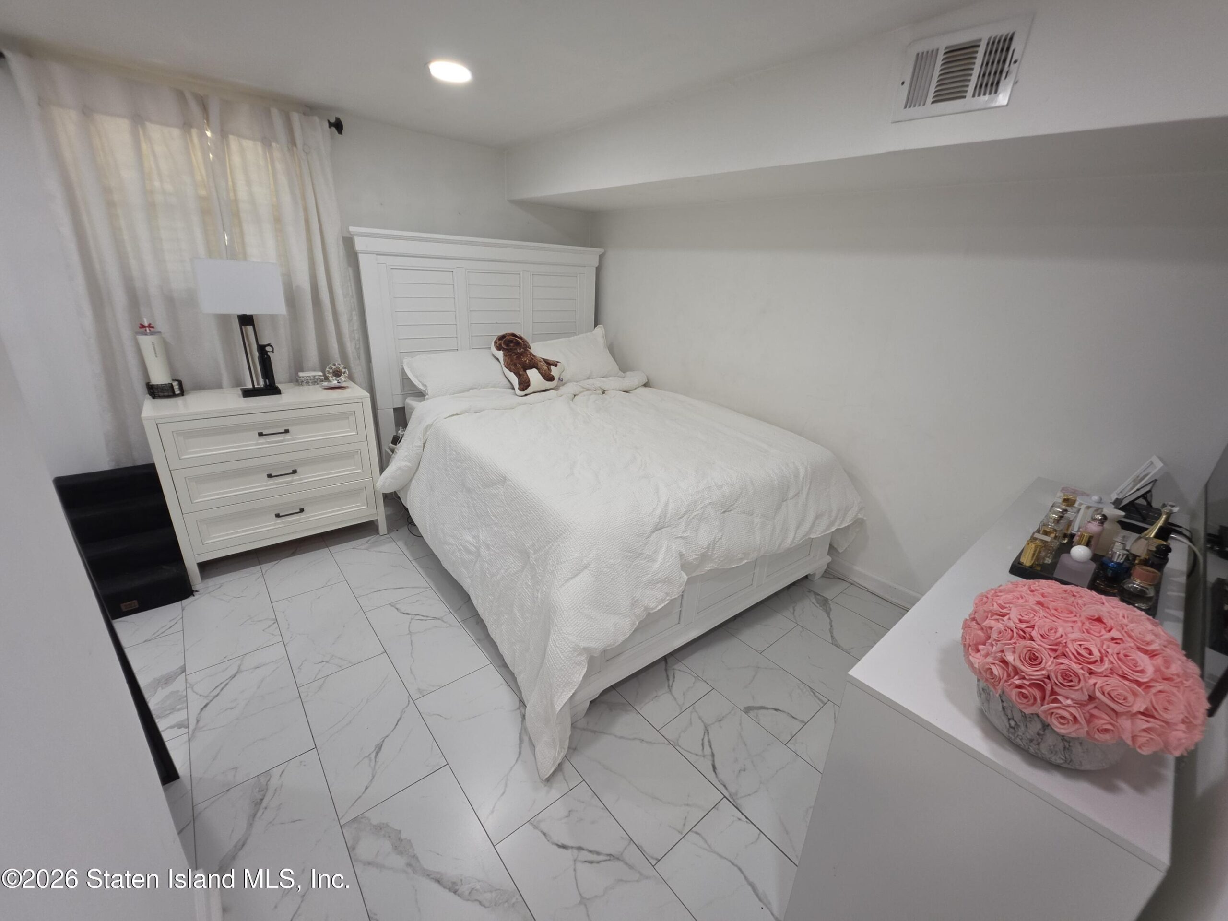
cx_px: 614
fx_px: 461
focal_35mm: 13
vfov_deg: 89.9
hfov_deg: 106.2
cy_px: 460
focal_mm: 2.2
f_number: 1.9
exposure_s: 1/120
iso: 100
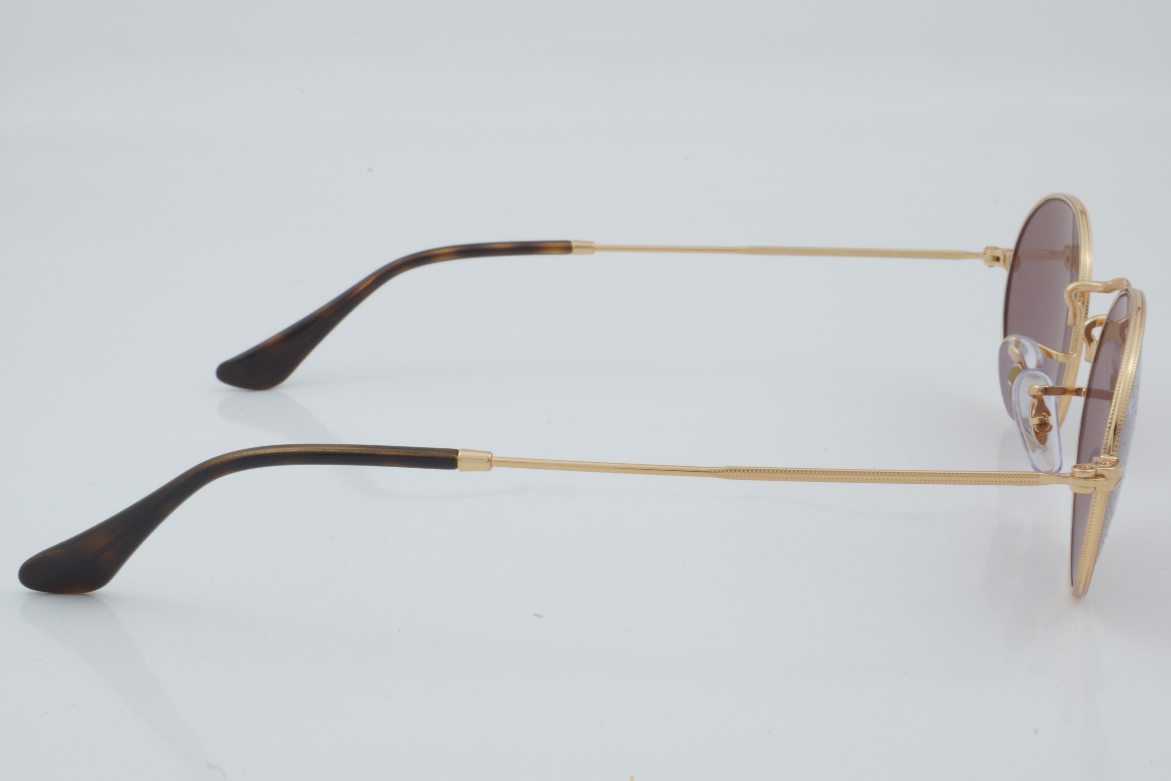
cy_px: 390
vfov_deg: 20.2
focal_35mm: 68
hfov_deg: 29.9
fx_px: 2195
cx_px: 586
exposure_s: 1/4
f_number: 29
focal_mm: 45
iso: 100
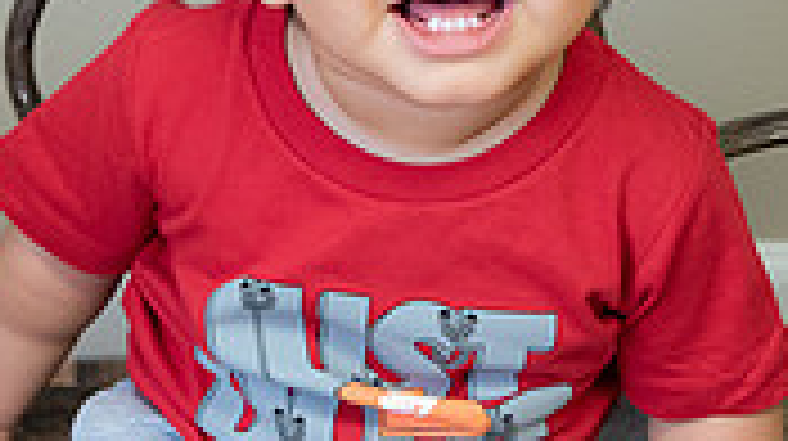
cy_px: 98
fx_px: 3569
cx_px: 101
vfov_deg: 7.1
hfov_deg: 12.5
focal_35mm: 171
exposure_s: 1/125
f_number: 3.2
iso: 800
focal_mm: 42
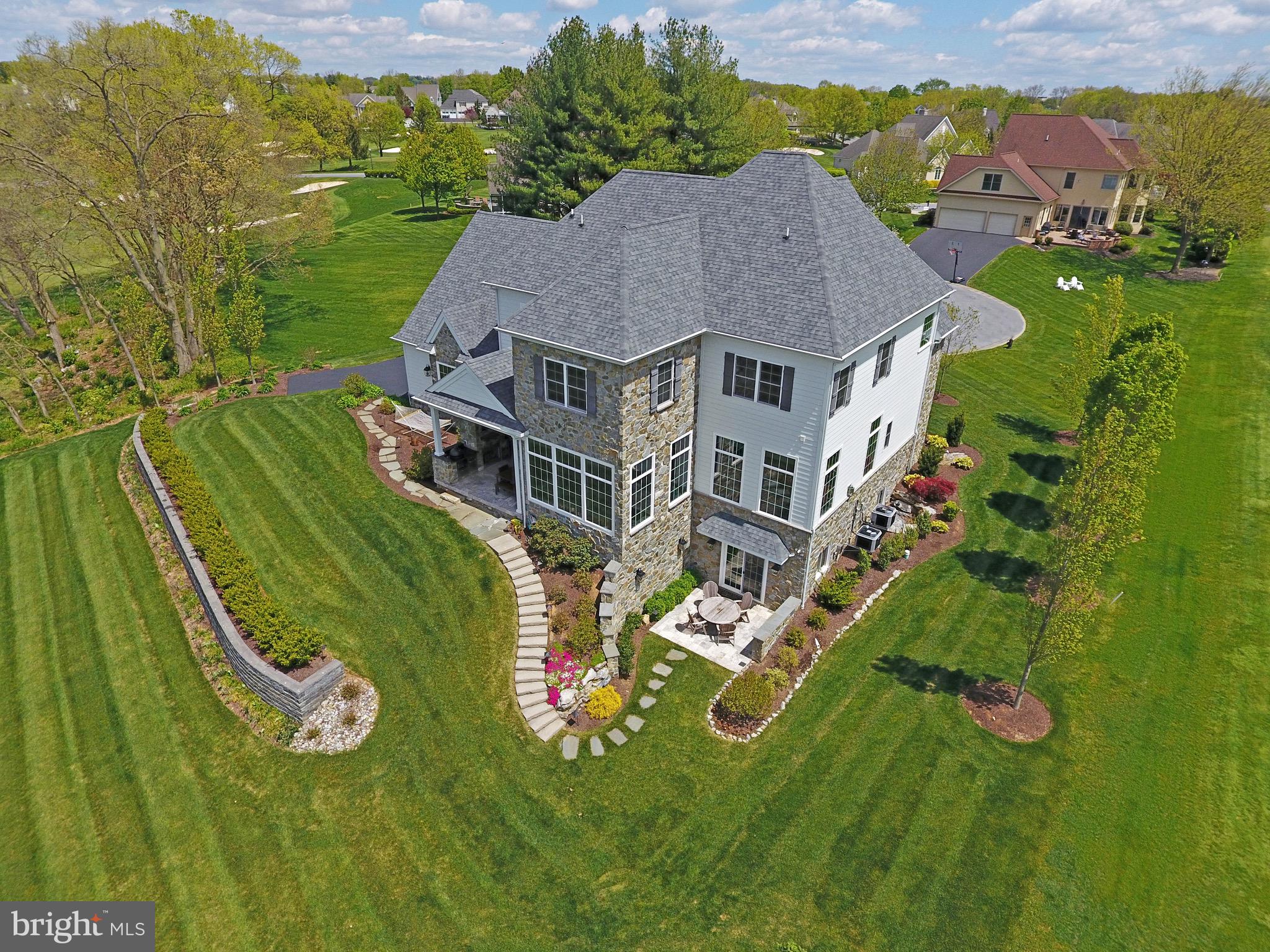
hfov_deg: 81.7
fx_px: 734
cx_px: 635
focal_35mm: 20
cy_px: 476
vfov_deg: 66.0
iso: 100
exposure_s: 1/1580
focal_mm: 3.61
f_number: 2.8
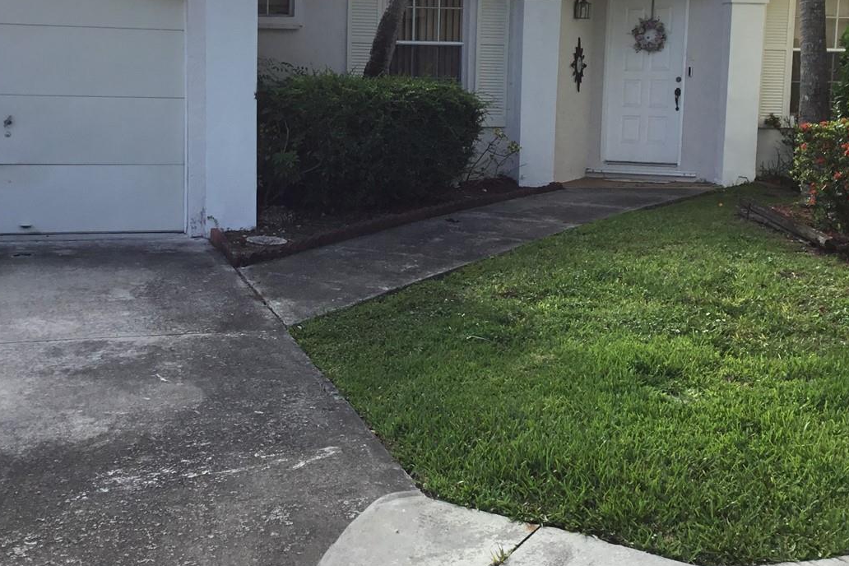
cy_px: 213
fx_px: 1179
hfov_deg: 39.4
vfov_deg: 26.9
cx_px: 332
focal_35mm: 50
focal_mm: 3.3
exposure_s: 1/476
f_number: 2.4
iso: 25
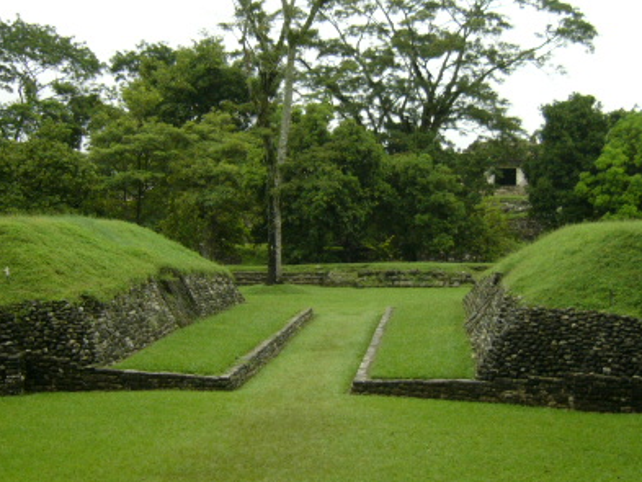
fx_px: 1057
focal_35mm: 57
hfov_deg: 33.8
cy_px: 219
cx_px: 304
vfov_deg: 25.7
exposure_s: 1/250
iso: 50
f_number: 2.8
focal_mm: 5.8
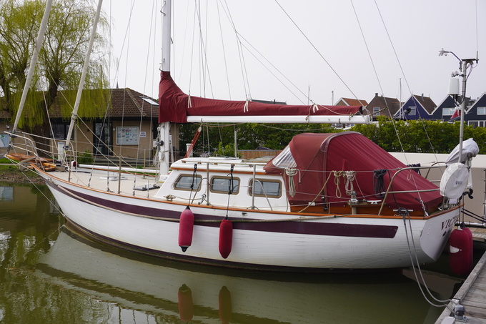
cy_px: 162
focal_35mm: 36
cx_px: 243
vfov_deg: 36.9
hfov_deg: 53.1
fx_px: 486
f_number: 10
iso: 100
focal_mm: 24
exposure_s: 1/125
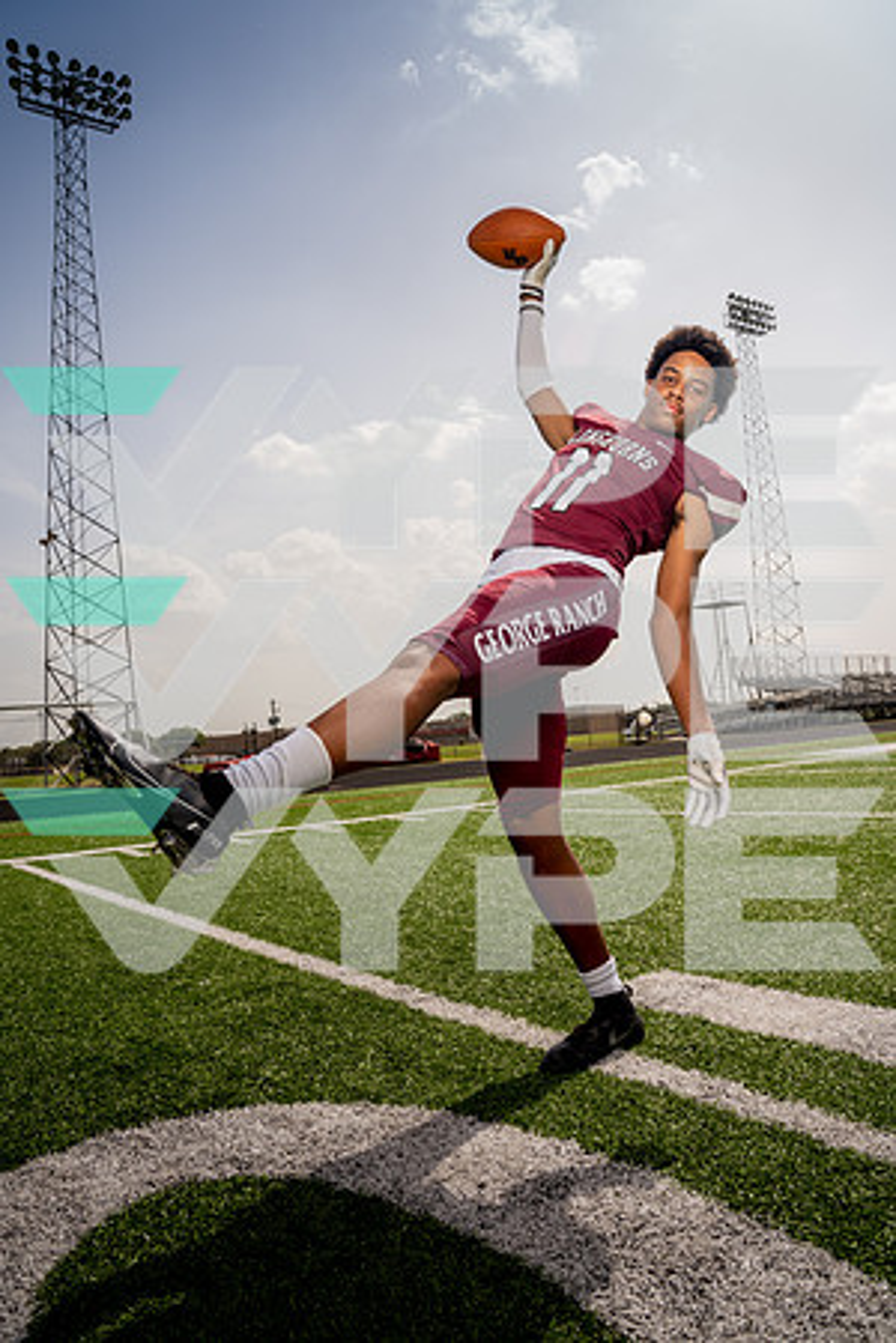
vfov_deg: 73.7
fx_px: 896
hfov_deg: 53.1
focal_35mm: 24
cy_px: 672
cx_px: 448
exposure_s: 1/250
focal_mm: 24
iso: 100
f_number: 8
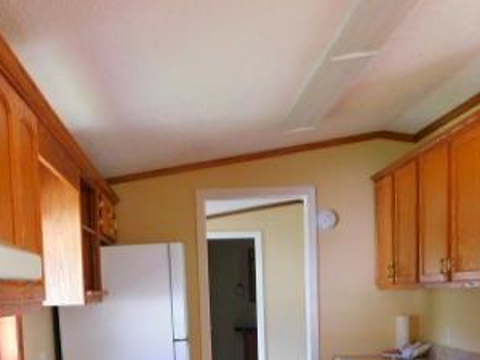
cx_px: 232
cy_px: 373
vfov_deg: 27.7
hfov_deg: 38.9
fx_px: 679
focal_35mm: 49
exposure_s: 1/30
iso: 320
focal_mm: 4
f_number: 3
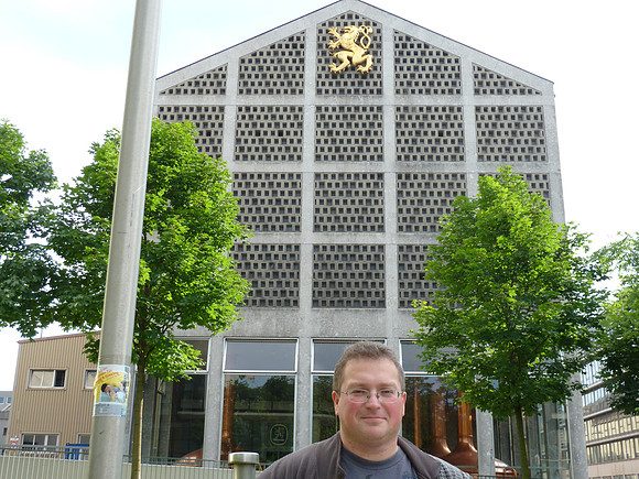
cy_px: 240
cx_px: 320
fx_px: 775
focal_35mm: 42
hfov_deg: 44.8
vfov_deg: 34.3
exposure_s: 1/125
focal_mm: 6.9
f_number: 4
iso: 80
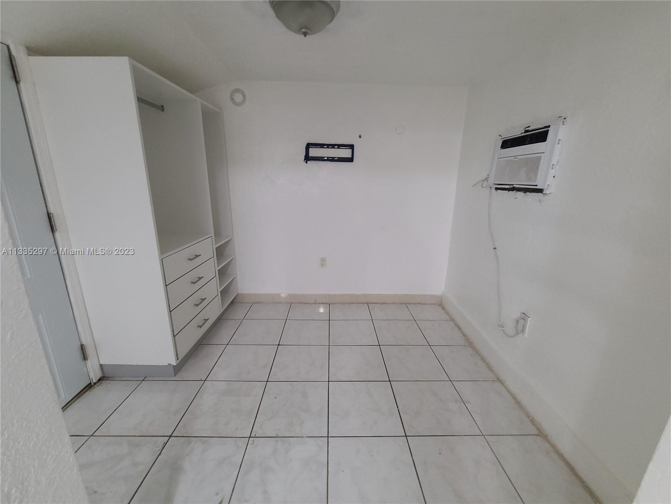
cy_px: 252
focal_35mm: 13
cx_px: 336
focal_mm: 2.2
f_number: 2.2
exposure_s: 1/24
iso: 800
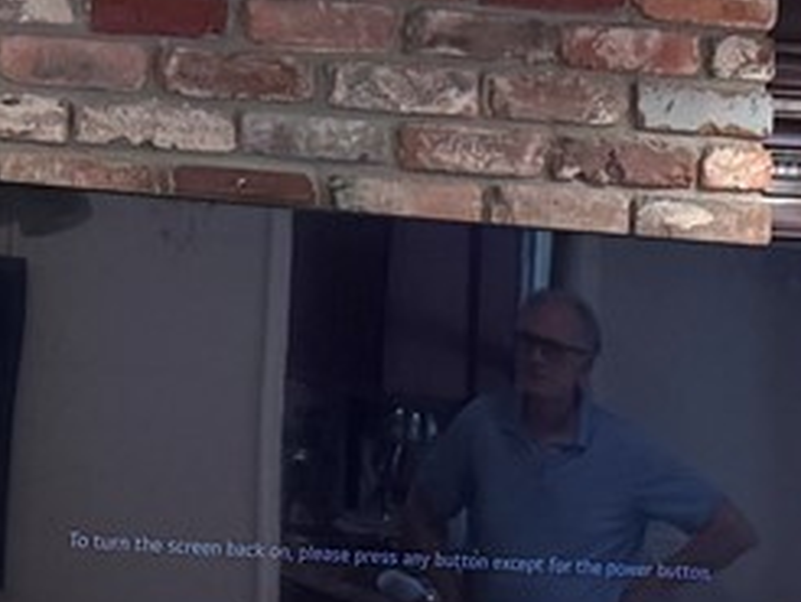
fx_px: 3613
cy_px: 986
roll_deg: -0.5
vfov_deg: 9.2
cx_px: 228
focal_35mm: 156
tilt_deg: -5.1
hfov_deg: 12.6
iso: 200
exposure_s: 1/60
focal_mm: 6.76
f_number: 1.78
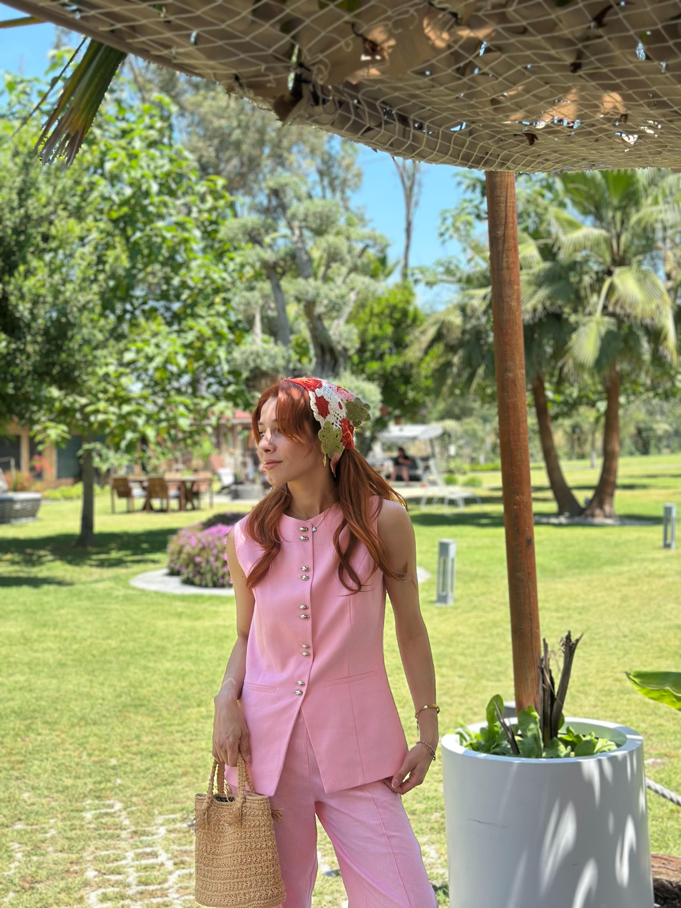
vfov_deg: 39.7
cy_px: 454
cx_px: 340
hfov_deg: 30.3
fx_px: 1259
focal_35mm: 48
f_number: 1.78
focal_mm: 6.86
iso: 80
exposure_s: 1/2070
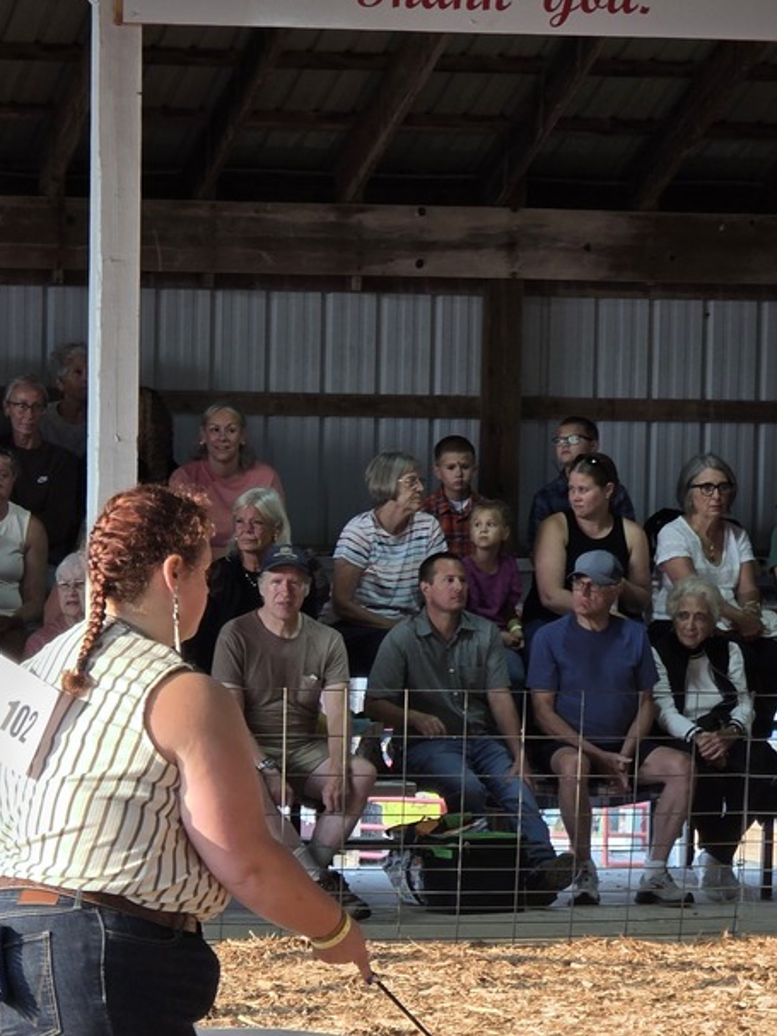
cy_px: 852
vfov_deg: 10.2
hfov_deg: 7.7
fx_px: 5808
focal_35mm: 194
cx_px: 360
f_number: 3.4
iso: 64
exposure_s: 1/120
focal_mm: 18.6
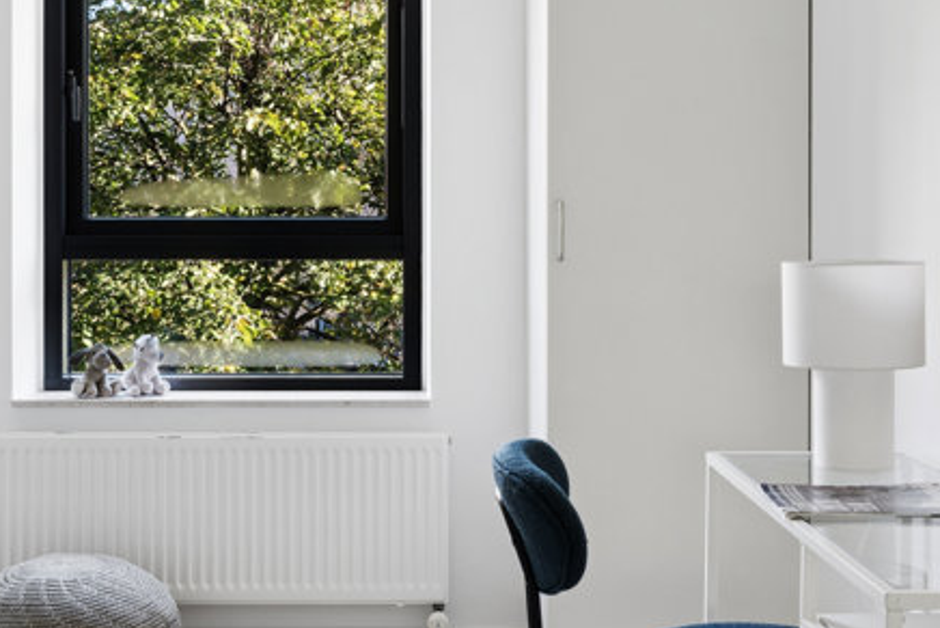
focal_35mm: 55
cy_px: 241
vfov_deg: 24.6
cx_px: 440
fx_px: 1437
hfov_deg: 36.2
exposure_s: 1/4
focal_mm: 20
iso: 160
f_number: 11
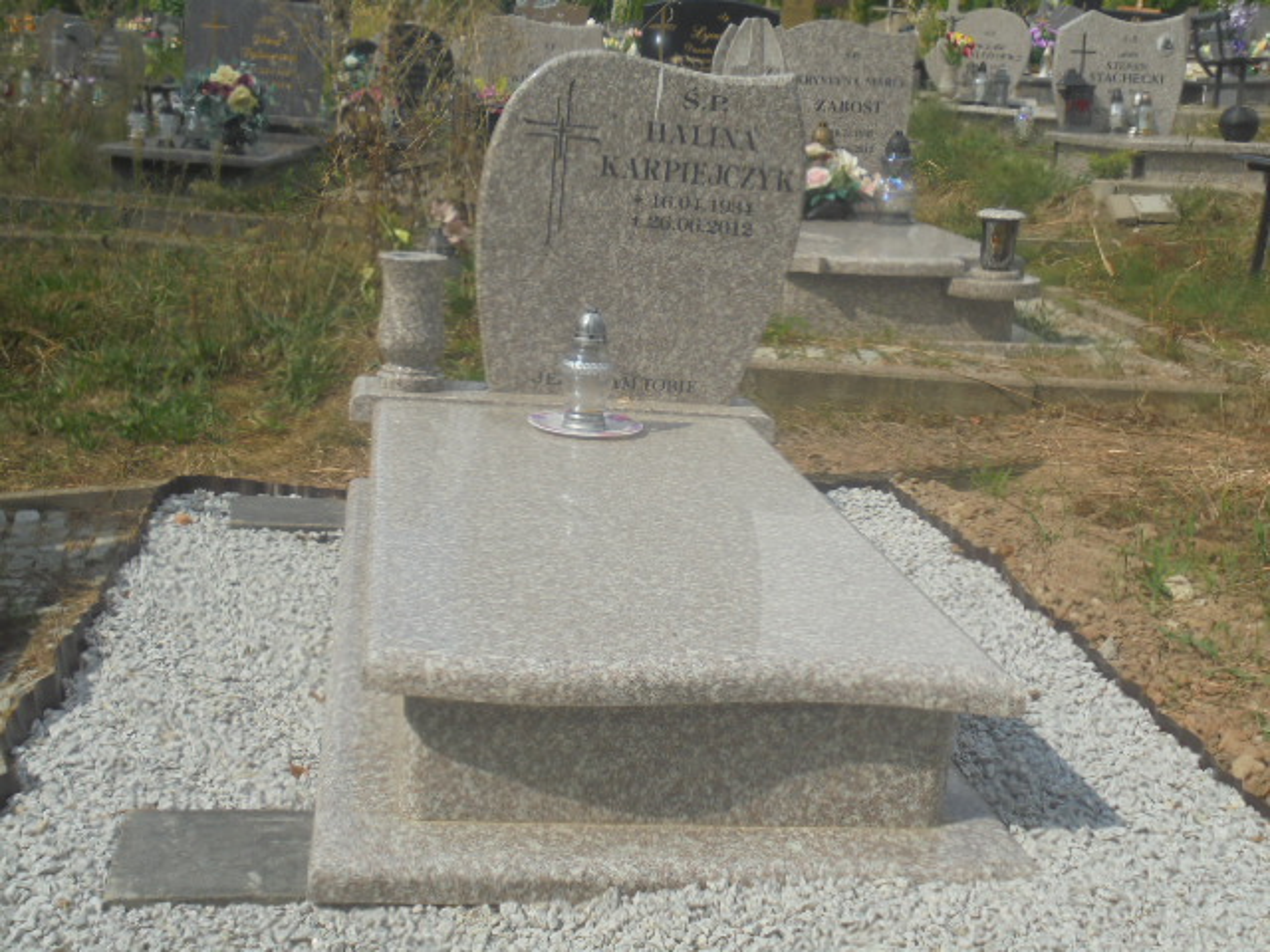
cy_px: 476
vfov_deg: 33.6
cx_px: 635
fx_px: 1578
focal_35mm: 43
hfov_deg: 43.9
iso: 100
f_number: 4.5
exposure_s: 1/640
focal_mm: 7.8
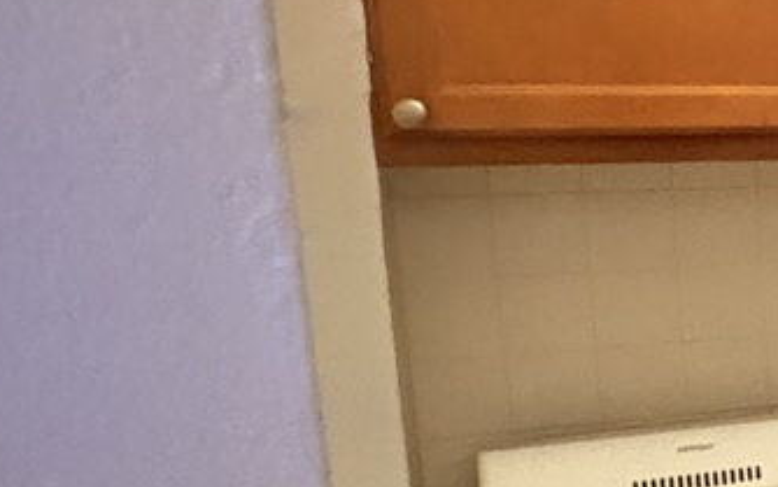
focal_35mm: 64
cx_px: 1307
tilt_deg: -11.9
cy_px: 294
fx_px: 1357
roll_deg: -0.8
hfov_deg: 22.6
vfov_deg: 20.3
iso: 1000
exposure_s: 1/30
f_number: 2.2
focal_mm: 2.22
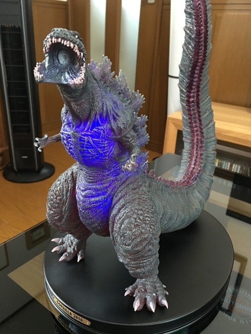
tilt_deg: -22.8
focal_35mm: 29
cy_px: 167
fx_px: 280
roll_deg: -3.0
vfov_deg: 61.7
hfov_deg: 48.2
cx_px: 126
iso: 64
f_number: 2.2
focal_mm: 4.15
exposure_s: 1/4
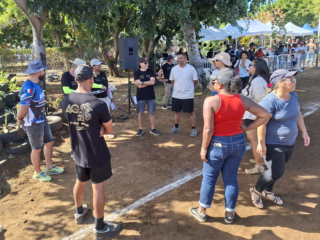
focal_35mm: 27
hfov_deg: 64.9
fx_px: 250
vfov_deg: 51.2
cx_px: 133
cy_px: 104
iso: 50
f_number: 1.8
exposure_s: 1/507
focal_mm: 5.54
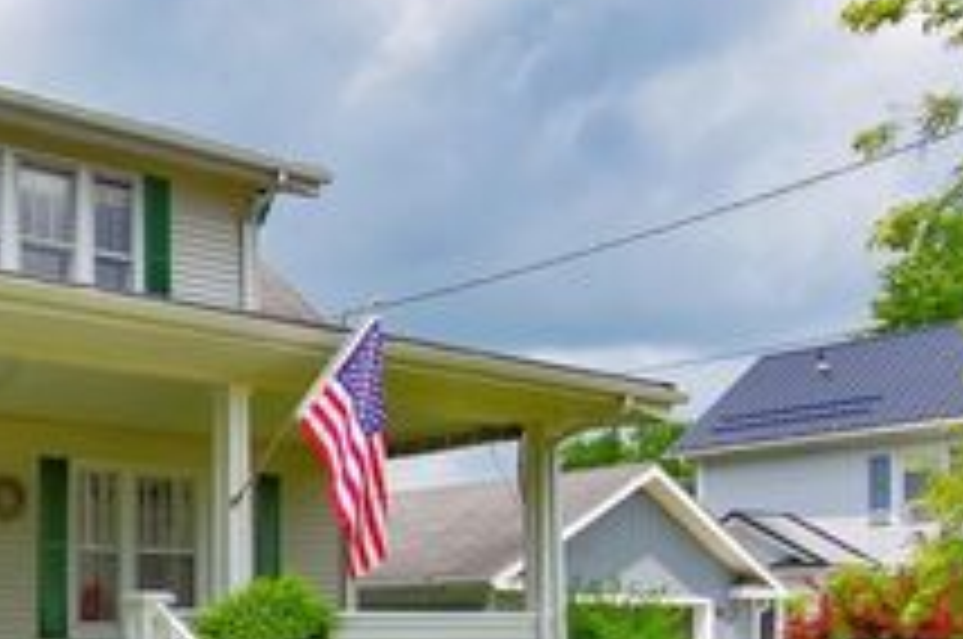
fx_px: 1122
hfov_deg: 38.7
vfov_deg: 30.1
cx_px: -86
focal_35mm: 42
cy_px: 601
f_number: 11
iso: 200
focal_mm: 12
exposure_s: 1/160
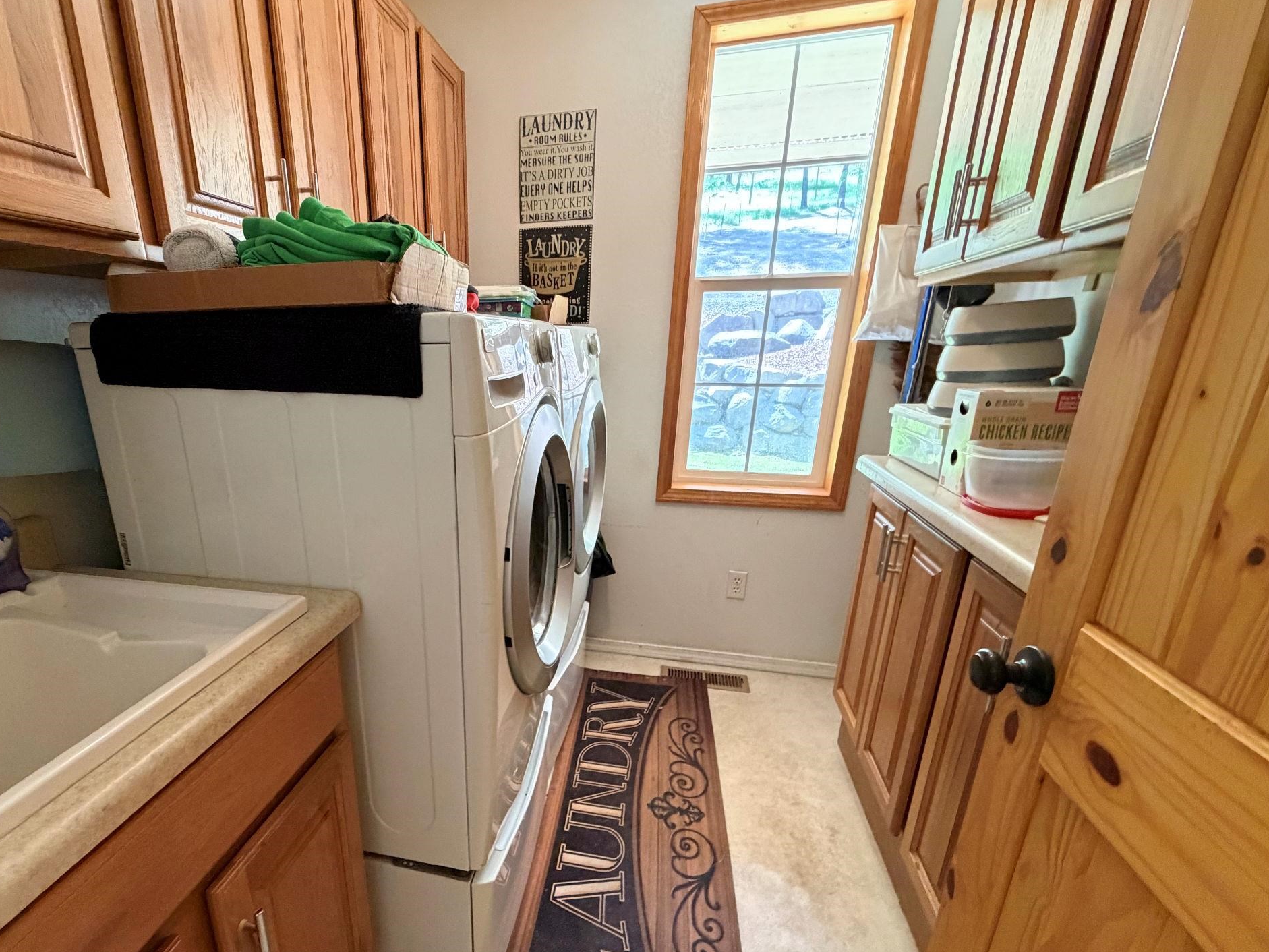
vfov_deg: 74.2
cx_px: 503
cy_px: 554
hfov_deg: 89.8
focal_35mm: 17
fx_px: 623
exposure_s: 1/60
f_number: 2.2
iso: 640
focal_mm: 2.22
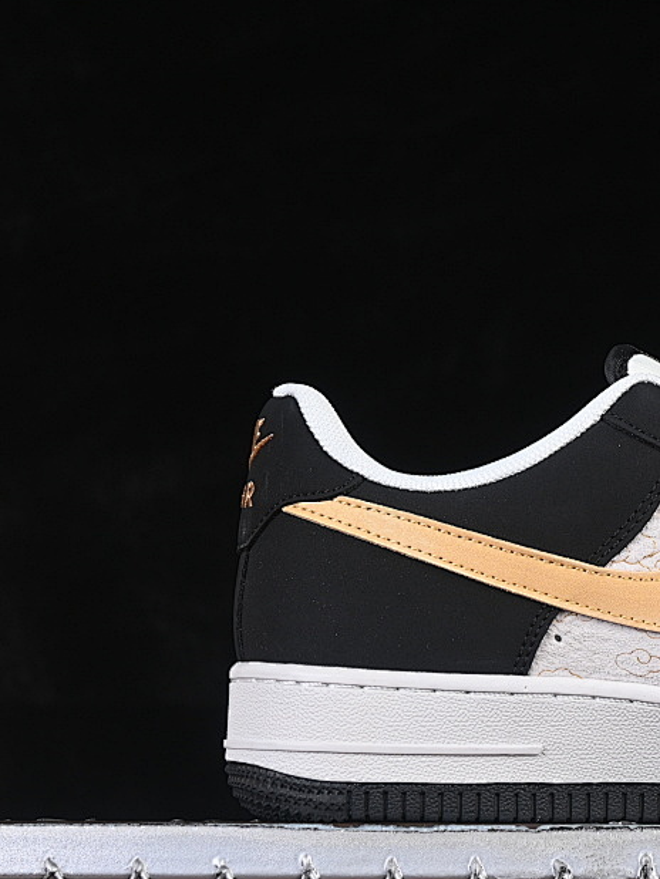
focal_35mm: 126
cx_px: 745
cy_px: 502
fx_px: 3201
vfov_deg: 15.6
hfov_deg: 11.6
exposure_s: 1/80
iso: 160
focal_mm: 50
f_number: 7.1
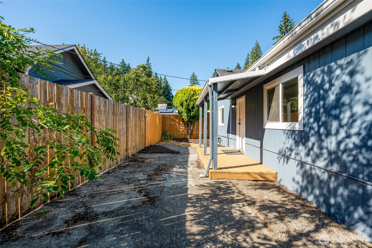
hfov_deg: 96.7
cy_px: 124
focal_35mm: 16
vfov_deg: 73.7
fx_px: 165
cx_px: 186
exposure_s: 1/400
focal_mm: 16
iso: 400
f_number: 9
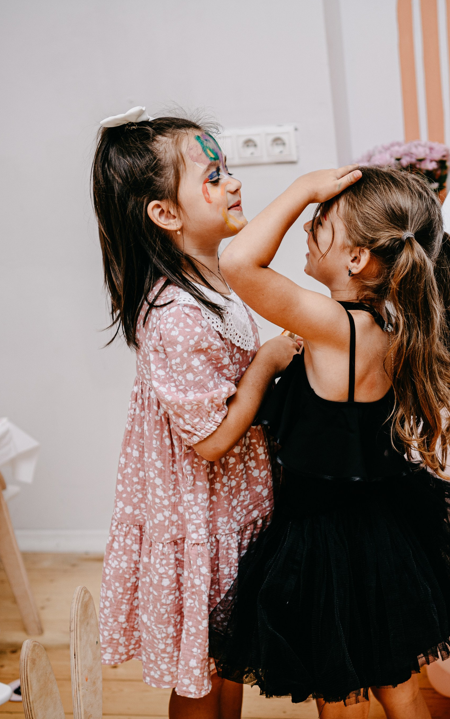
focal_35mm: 74
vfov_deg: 27.8
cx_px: 331
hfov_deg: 17.5
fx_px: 1452
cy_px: 360
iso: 125
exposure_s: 1/160
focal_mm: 48
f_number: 3.2
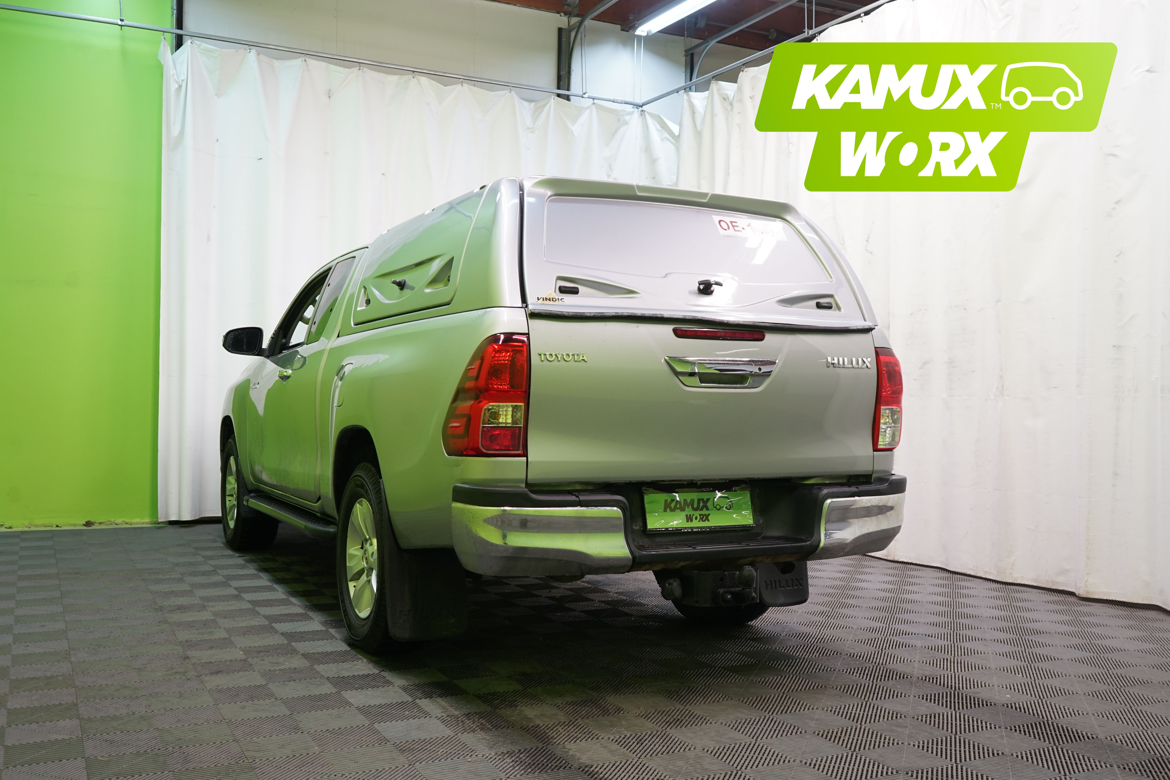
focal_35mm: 33
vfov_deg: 40.0
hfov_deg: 57.2
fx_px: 1072
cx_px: 585
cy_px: 390
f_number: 5.6
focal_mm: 33
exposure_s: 1/50
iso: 640
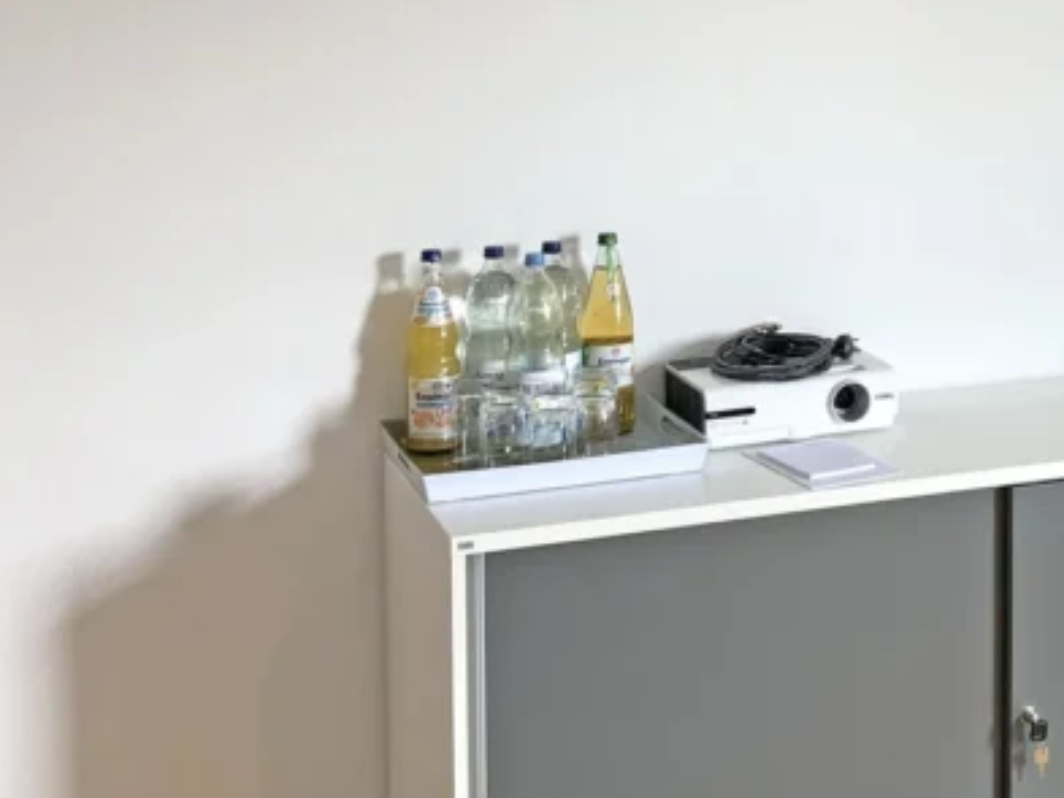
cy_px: 68
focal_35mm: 73
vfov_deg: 19.8
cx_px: 939
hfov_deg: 25.9
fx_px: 2245
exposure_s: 1/100
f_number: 1.8
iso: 40
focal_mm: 3.99
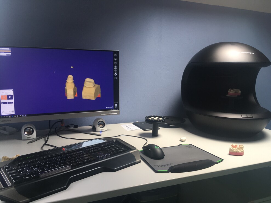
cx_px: 136
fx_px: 227
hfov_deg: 61.7
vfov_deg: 48.2
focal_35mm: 29
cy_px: 102
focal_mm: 4.15
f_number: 2.2
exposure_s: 1/50
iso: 32
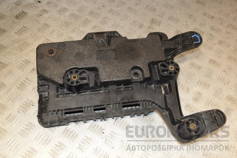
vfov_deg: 36.9
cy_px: 79
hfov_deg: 53.1
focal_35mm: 36
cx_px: 118
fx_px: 237
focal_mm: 24
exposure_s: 1/200
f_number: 6.3
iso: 800
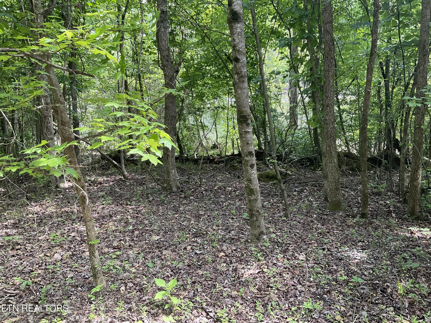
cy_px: 162
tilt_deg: -11.6
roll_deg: +2.9
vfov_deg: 48.2
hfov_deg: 61.7
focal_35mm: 29
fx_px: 361
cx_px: 216
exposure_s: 1/122
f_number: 1.8
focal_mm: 3
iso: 50
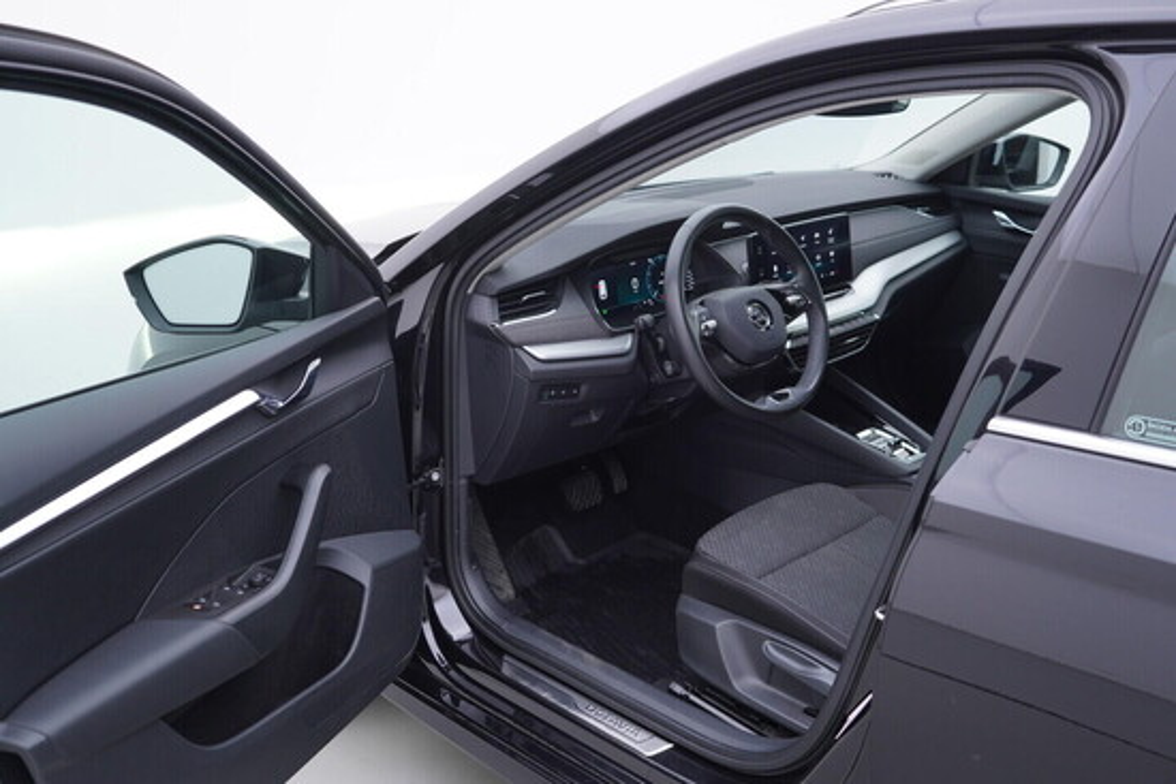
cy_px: 392
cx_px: 588
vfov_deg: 36.9
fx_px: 1176
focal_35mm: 36
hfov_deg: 53.1
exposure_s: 1/50
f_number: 3.2
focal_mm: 24
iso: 125
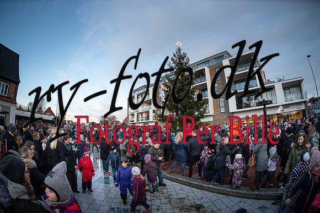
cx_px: 160
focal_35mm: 15
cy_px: 106
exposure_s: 1/400
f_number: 4
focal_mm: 15
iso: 1600
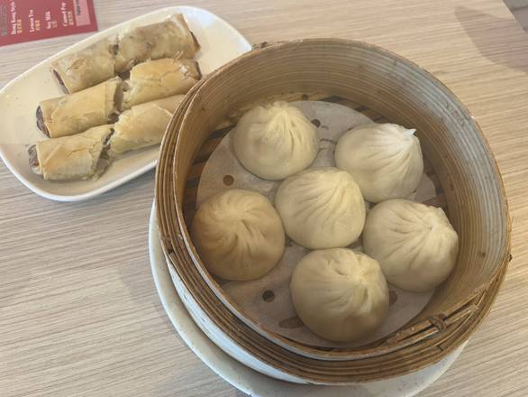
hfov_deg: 67.3
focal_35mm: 26
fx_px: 397
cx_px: 264
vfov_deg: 53.1
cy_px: 198
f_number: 1.6
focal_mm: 5.1
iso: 200
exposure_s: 1/60
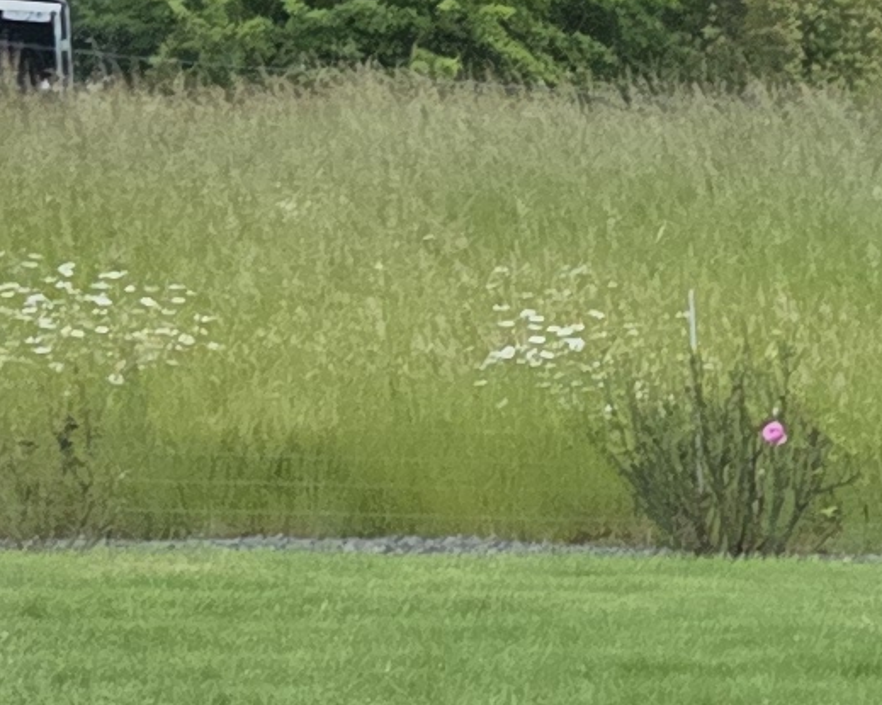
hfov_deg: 8.8
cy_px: 1162
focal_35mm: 173
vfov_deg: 8.7
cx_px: 2811
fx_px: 4515
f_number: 1.7
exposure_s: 1/120
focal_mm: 6.3
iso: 160
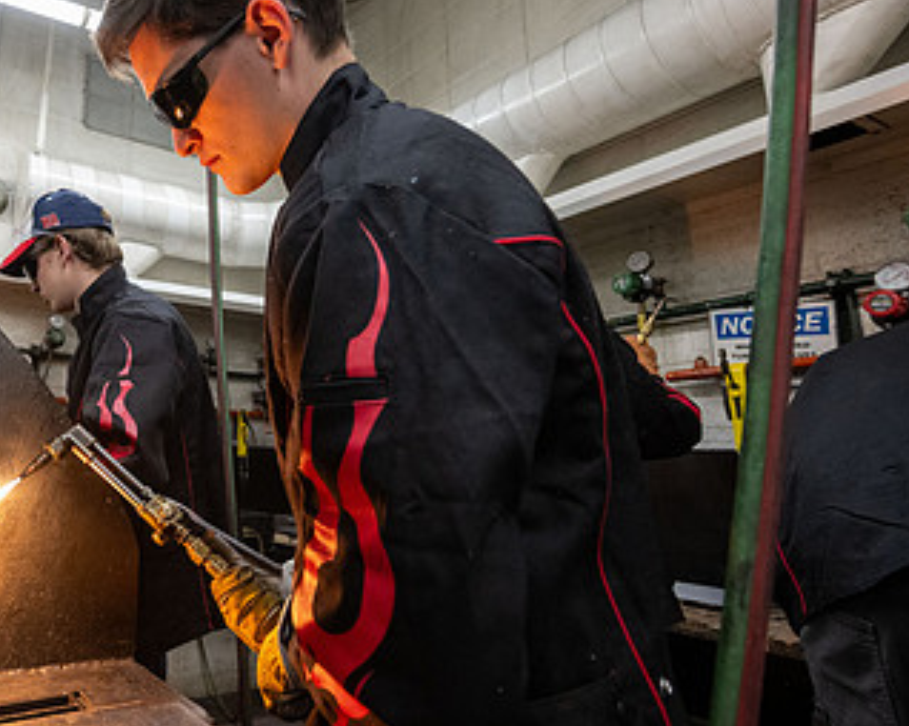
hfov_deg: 65.7
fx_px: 645
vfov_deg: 58.7
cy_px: 347
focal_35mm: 24
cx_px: 220
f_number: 4
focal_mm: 14
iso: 2500
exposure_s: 1/250
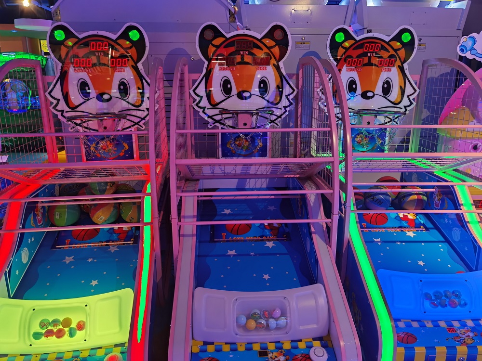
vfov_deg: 51.4
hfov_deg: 65.3
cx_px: 241
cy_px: 180
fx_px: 376
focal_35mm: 27
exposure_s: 1/72.3
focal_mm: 6.71
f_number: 1.9
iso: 50
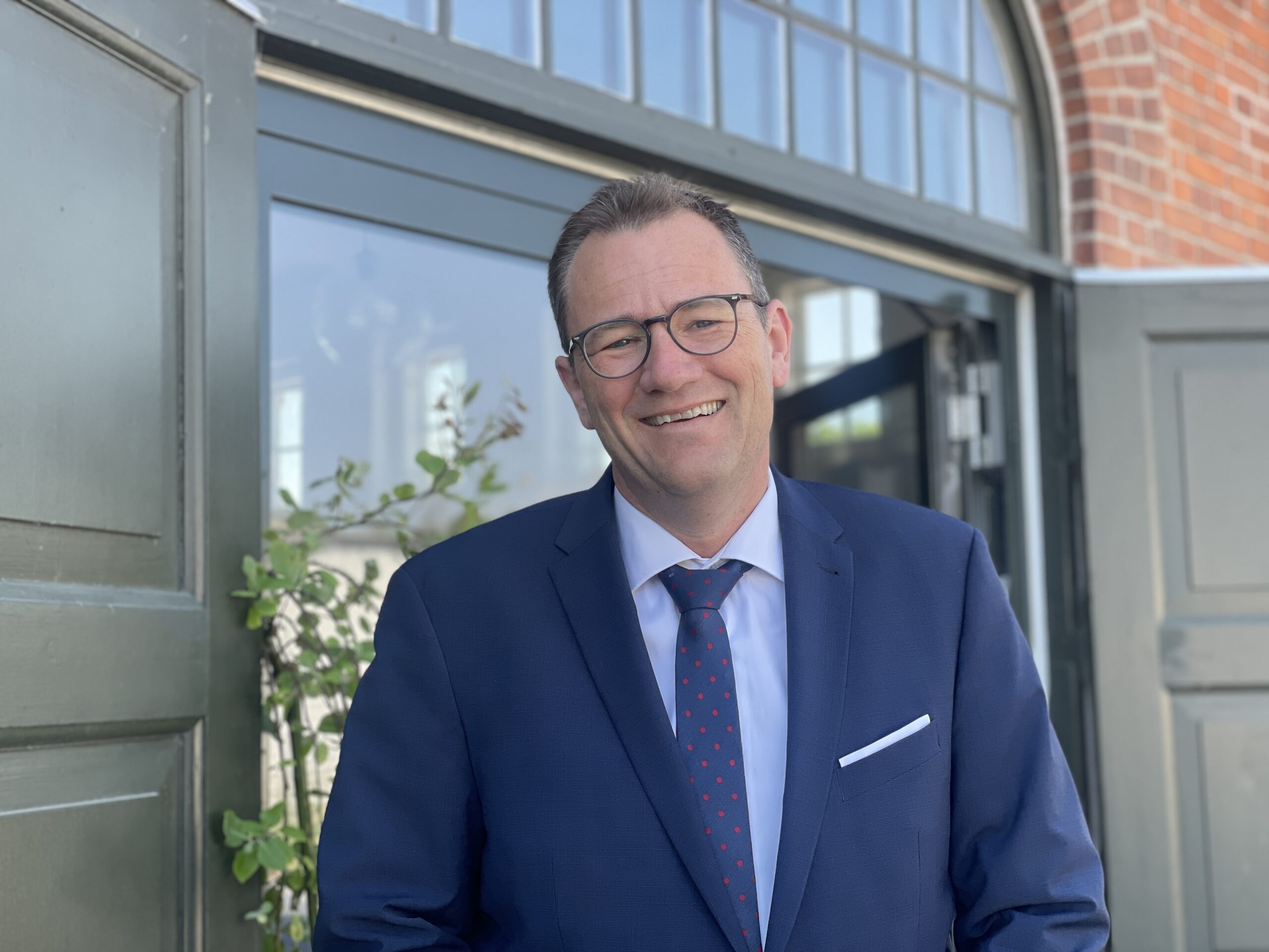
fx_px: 1906
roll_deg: +1.9
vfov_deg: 28.0
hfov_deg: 36.8
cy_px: 476
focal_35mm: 52
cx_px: 634
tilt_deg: +6.3
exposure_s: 1/160
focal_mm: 6
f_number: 2
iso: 25
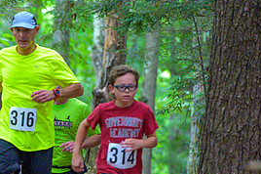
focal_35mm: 433
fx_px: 3135
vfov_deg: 3.2
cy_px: 151
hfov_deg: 4.8
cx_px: 18
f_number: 4
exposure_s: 1/200
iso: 8000
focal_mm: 200
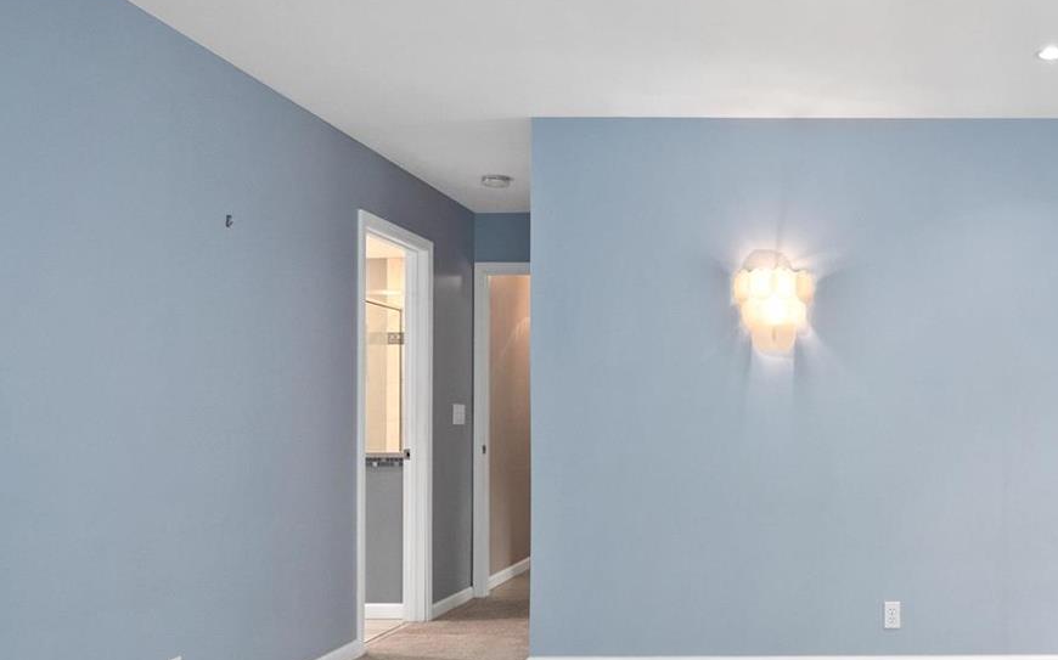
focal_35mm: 30
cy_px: 440
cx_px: 856
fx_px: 865
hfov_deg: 57.9
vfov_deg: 41.3
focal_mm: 8
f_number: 7.1
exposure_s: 1/4
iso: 400
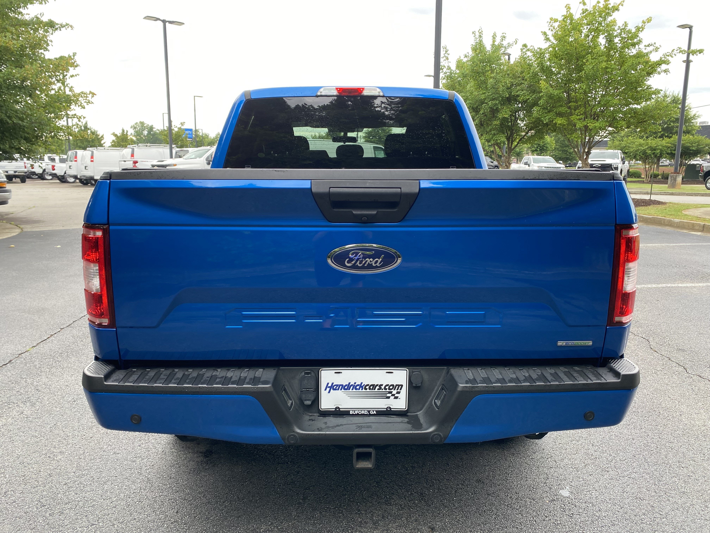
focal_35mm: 26
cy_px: 266
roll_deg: +0.4
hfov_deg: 67.3
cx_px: 355
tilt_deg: -9.7
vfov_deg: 53.1
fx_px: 533
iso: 50
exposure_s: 1/122
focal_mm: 4.25
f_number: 1.8
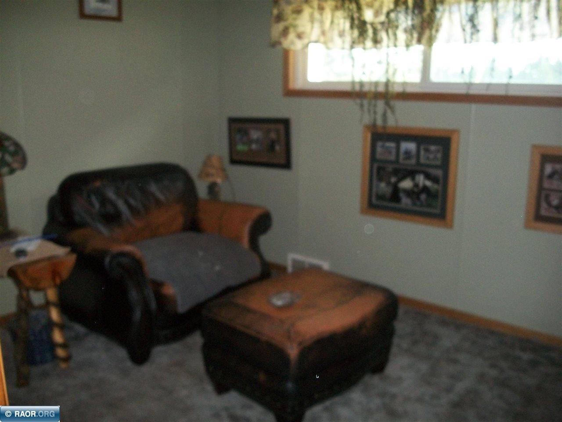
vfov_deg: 44.2
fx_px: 520
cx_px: 281
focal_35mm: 32
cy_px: 211
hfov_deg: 56.8
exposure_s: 1/60
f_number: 2.9
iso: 240
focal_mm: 5.7
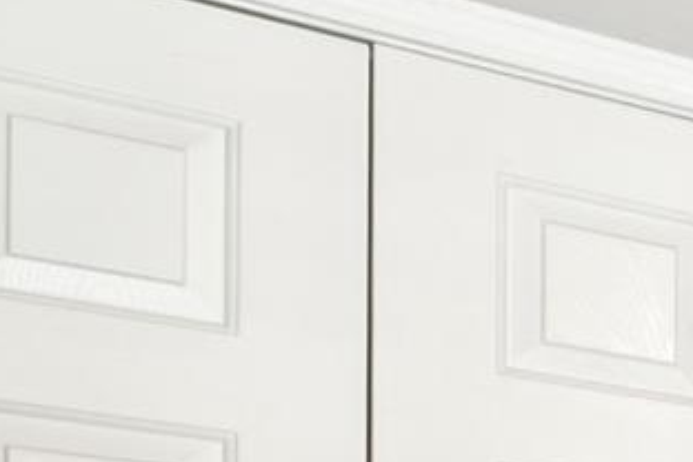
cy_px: 958
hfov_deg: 11.8
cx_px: 1979
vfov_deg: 11.3
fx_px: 2084
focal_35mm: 108
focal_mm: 16.5
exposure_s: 2
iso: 100
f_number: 13
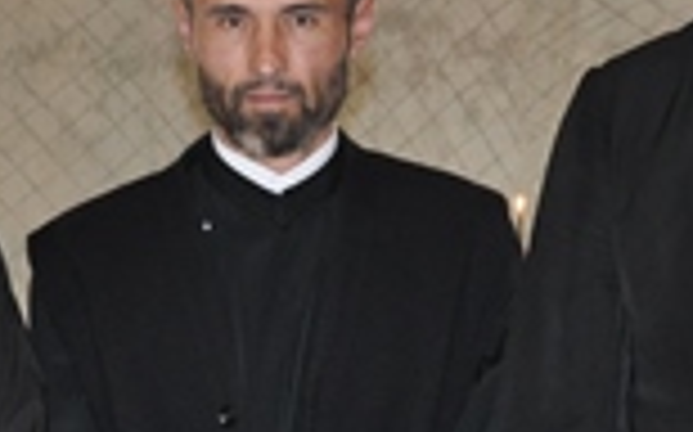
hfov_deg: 12.7
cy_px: 493
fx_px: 3114
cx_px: 374
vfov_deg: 7.9
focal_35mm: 165
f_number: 4
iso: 800
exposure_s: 1/60
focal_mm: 26
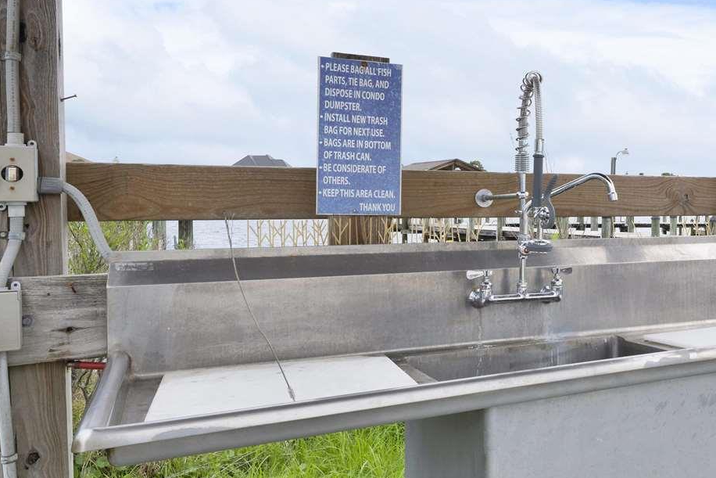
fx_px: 756
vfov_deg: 35.0
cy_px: 203
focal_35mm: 38
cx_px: 647
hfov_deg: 45.8
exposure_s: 1/320
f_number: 11
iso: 400
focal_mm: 17
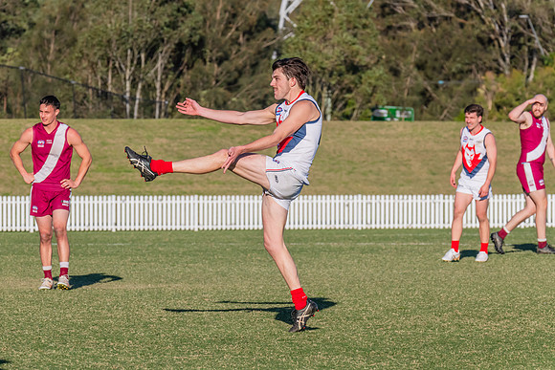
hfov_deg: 6.0
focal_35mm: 341
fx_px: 5256
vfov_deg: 4.0
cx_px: 231
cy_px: 199
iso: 800
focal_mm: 290
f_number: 14
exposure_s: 1/1250
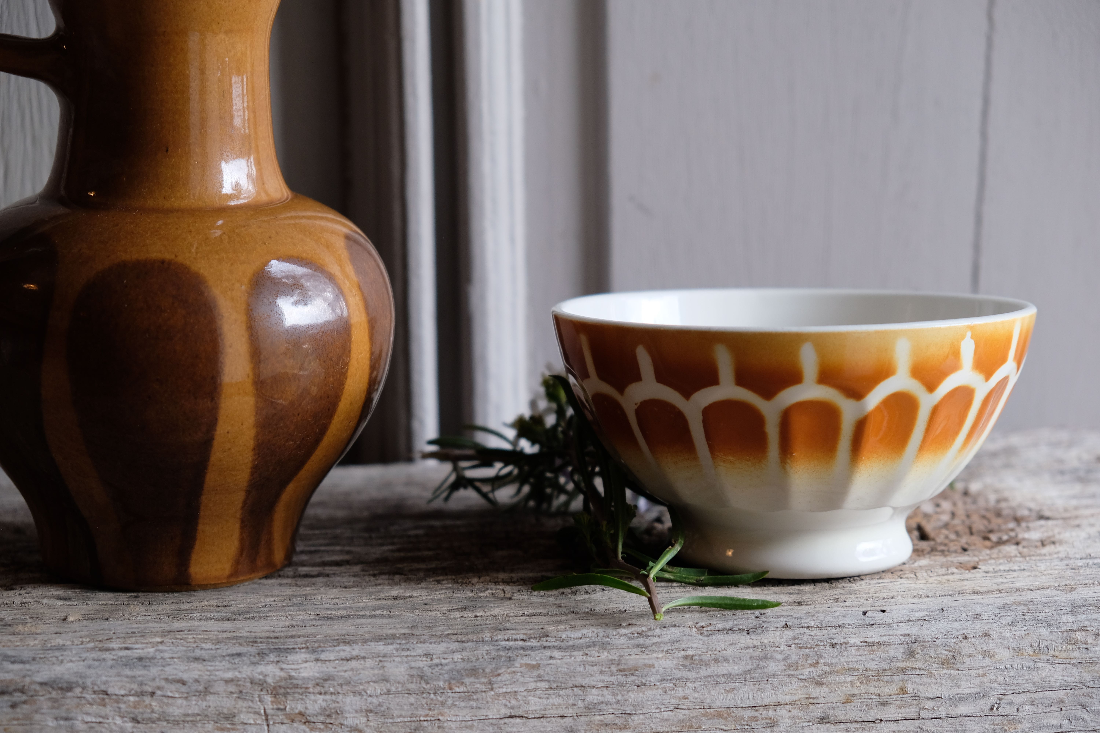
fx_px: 2536
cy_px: 366
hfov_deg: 24.5
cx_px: 550
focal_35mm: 83
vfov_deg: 16.5
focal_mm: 55
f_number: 4
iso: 400
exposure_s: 1/125
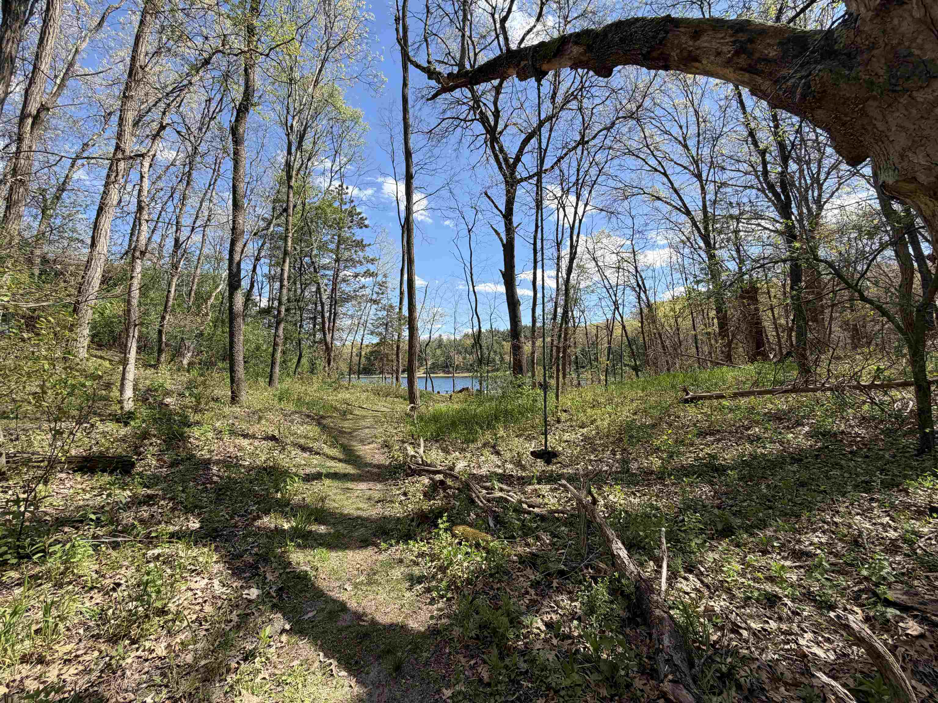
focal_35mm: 14
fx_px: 379
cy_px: 352
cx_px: 469
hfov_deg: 102.1
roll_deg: +1.5
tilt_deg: +3.3
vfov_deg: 85.7
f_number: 2.2
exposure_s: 1/717
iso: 40
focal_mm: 2.22
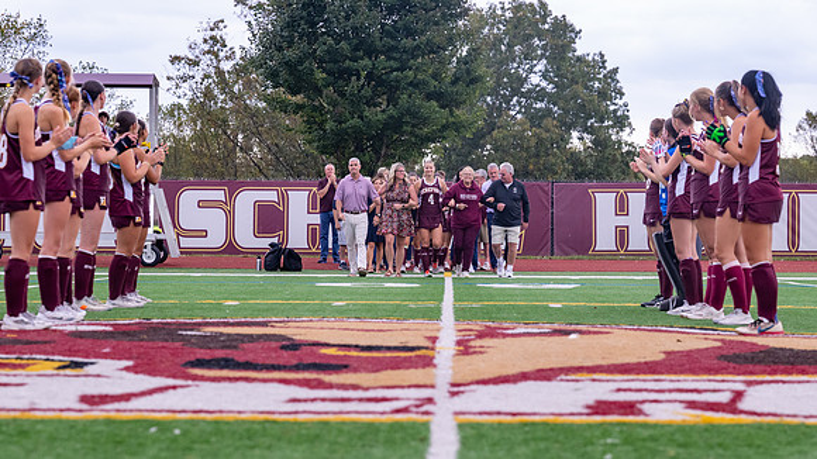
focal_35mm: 118
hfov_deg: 18.2
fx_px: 2551
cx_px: 419
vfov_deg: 10.3
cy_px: 252
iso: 1400
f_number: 4.5
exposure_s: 1/640
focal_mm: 92
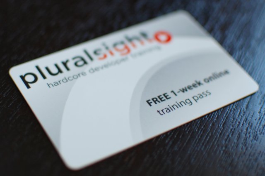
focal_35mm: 52
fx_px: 387
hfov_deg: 37.8
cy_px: 88
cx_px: 132
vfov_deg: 25.8
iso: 200
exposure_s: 1/80
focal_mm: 35
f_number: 1.8
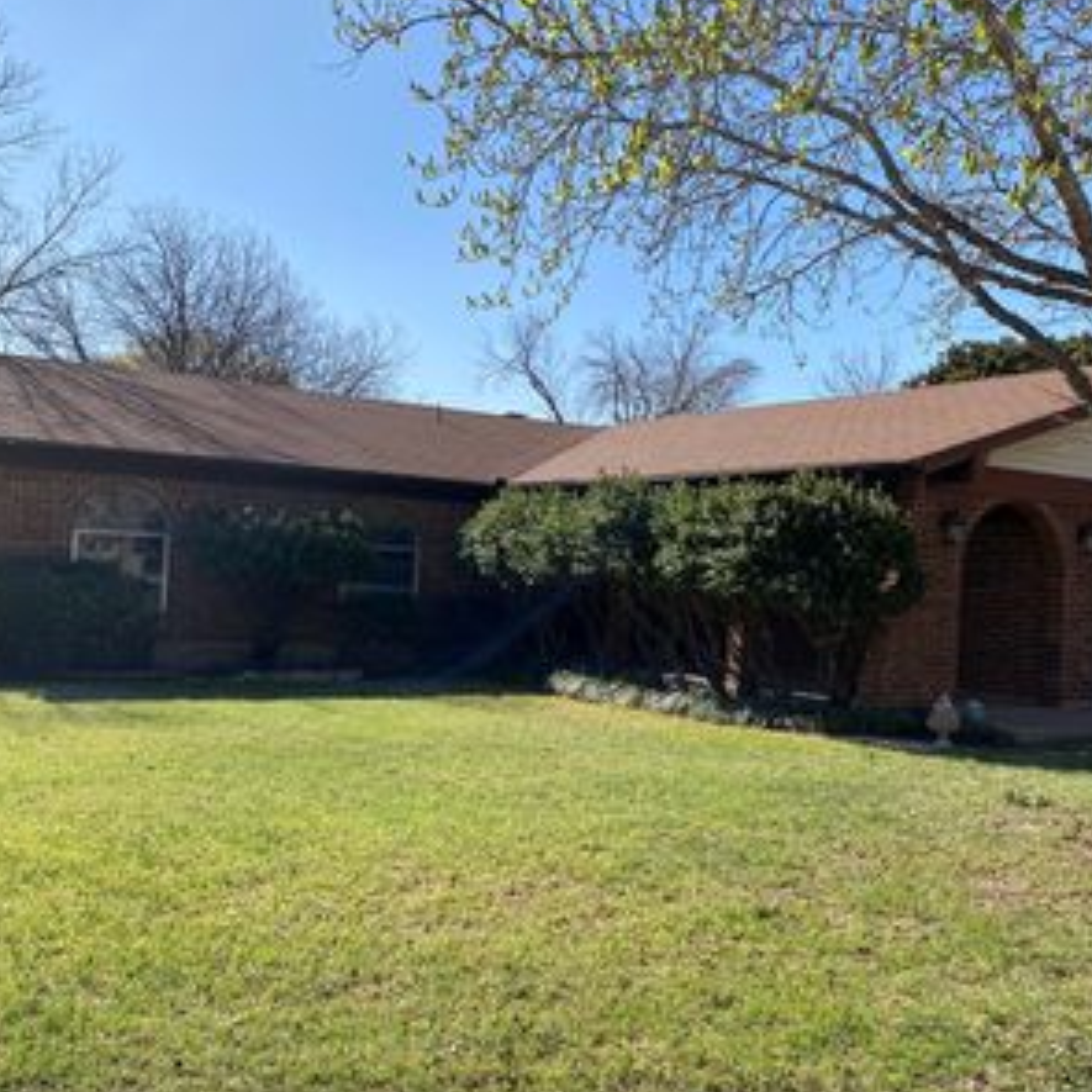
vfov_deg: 42.8
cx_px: 607
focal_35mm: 39
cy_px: 576
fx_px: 1392
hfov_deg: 42.8
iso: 32
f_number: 1.8
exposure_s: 1/2315
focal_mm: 4.25
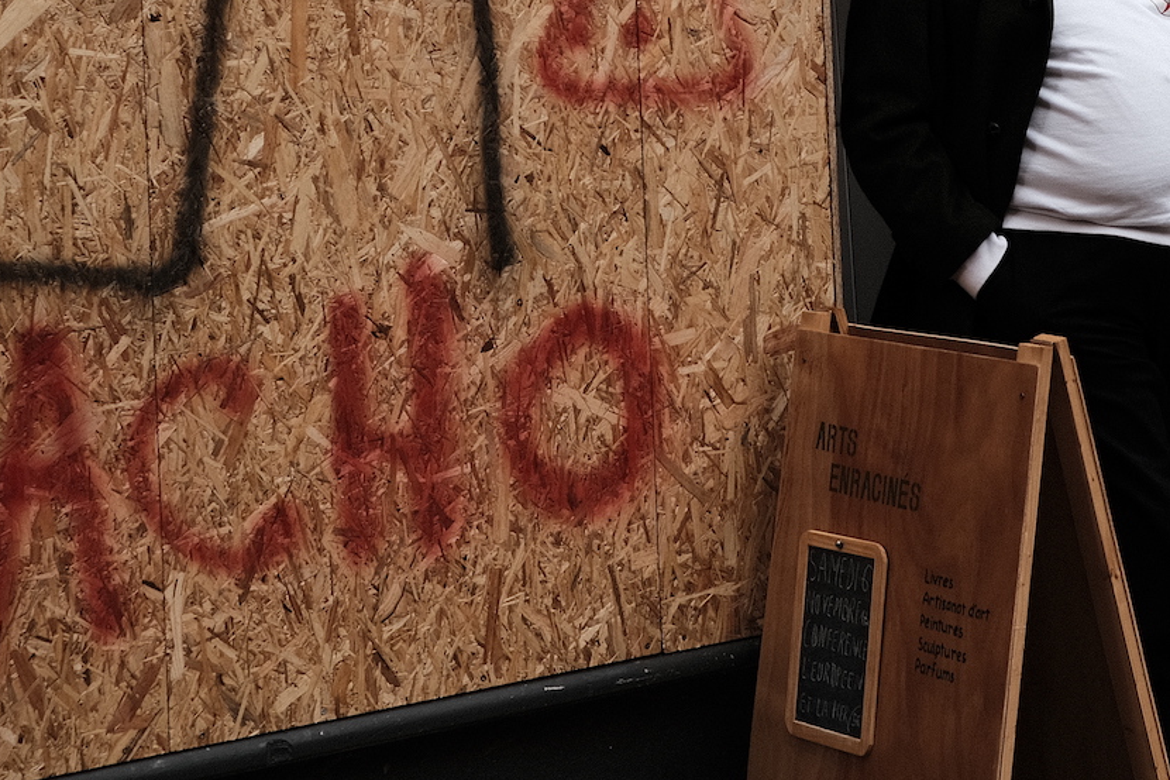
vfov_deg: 16.4
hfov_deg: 24.9
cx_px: 839
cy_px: -41
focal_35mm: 81
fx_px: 2632
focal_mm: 23
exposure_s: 1/500
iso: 160
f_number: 2.8
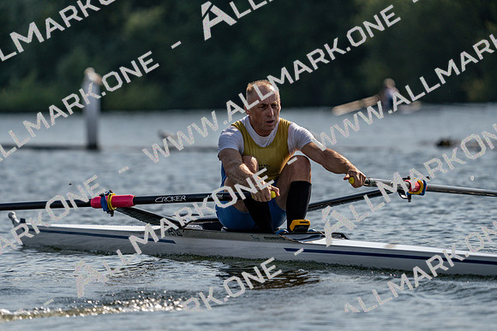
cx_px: 248
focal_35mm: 382
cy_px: 166
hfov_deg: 5.4
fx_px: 5275
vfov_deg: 3.6
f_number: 6.3
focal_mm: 382
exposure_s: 1/1600
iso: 125
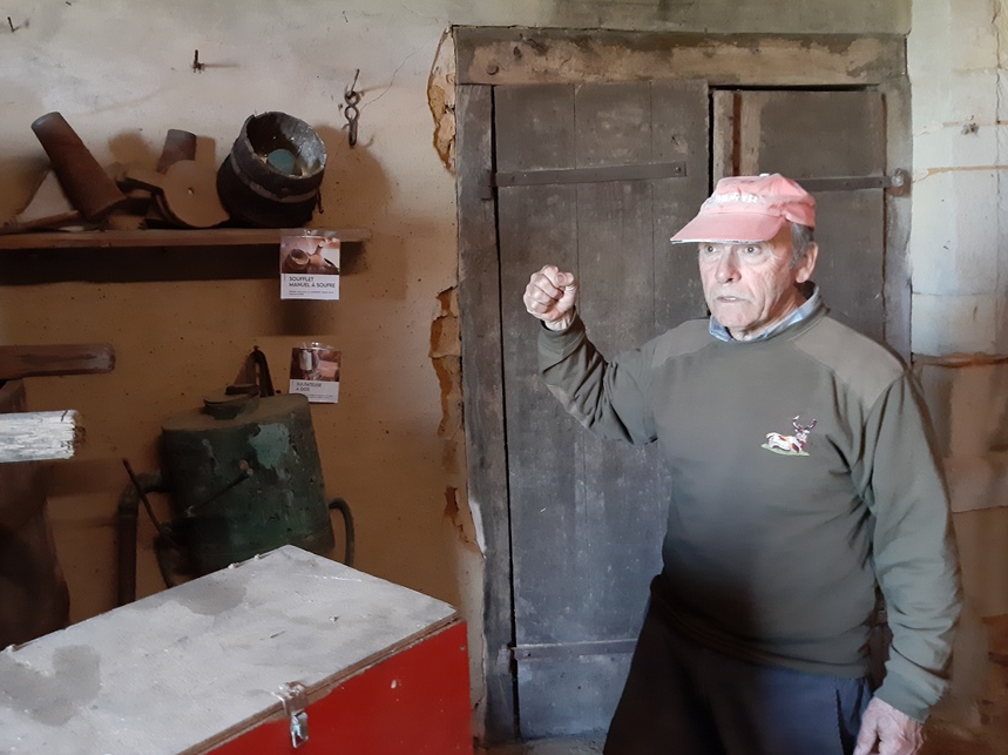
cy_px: 336
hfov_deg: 58.2
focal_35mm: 31
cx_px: 445
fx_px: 902
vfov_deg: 45.3
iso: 400
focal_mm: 3.93
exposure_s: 1/25
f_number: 1.7
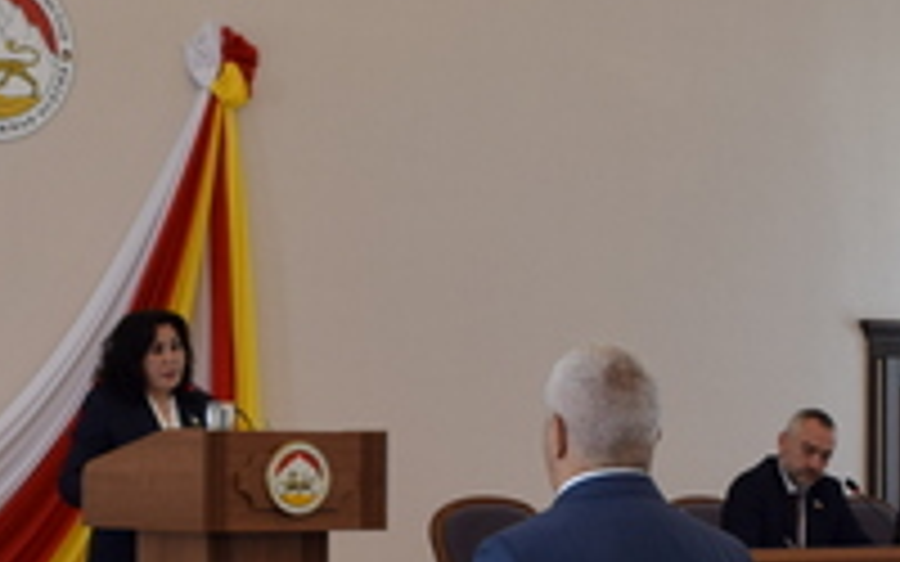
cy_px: 407
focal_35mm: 110
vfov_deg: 11.9
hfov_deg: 18.9
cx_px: 554
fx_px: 2698
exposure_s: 1/80
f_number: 4.5
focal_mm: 18
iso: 400
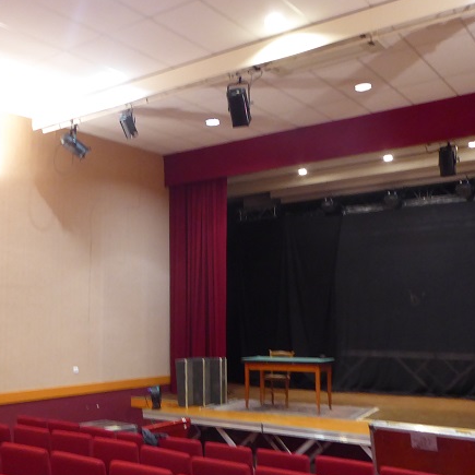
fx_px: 605
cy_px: 282
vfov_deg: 42.7
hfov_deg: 42.4
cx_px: 166
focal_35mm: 39
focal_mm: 4.3
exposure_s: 1/10
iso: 400
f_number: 3.3
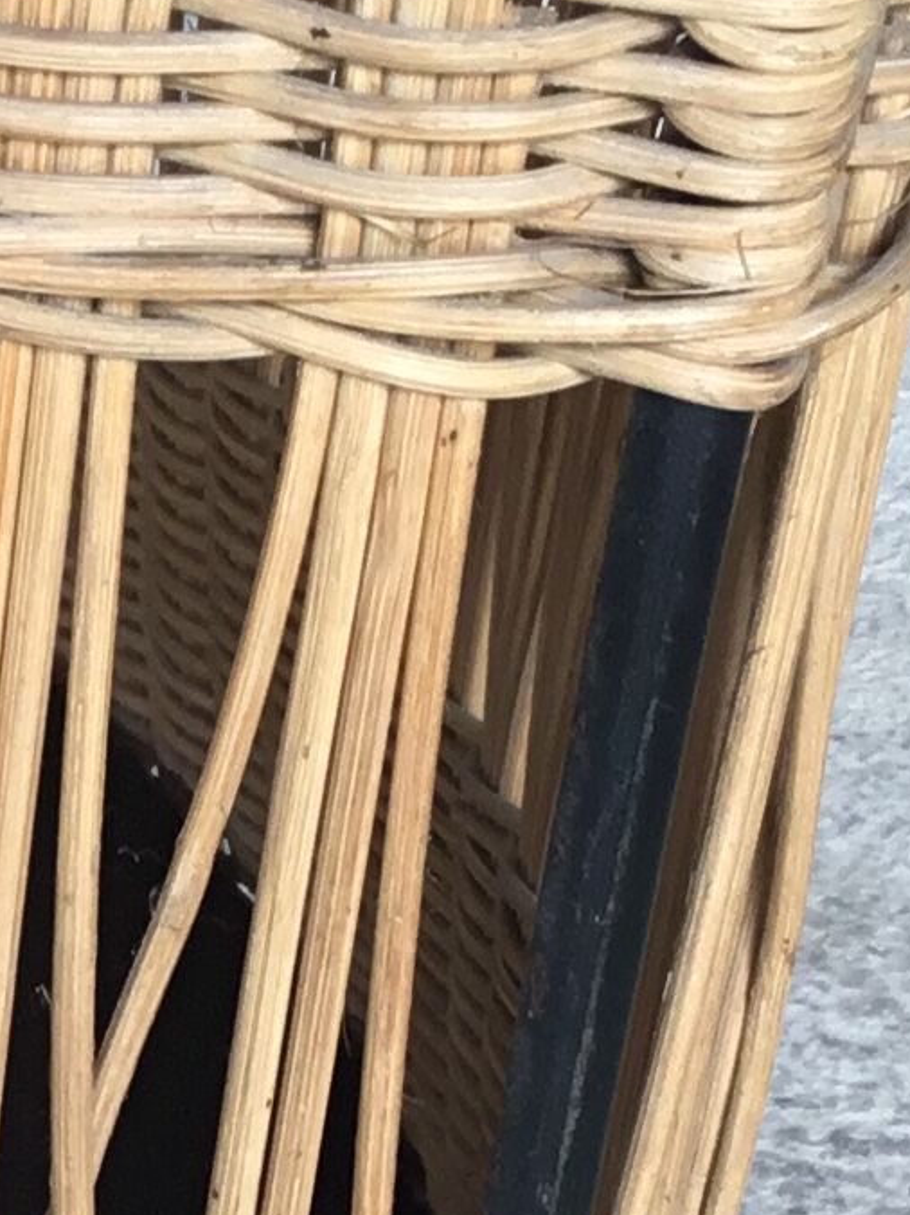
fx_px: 5259
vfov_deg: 13.0
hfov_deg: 9.8
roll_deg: +2.6
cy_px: 1211
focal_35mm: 150
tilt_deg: -32.1
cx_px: -58
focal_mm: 3.3
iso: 25
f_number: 2.4
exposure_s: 1/50
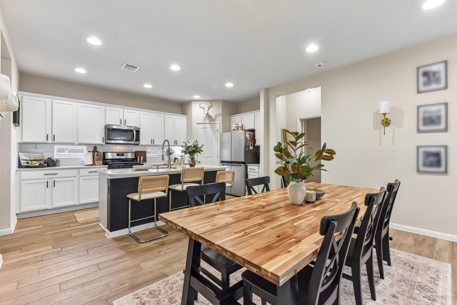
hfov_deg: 96.7
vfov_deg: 73.7
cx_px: 228
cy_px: 152
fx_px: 203
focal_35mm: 16
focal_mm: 16
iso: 800
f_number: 8
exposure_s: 1/15
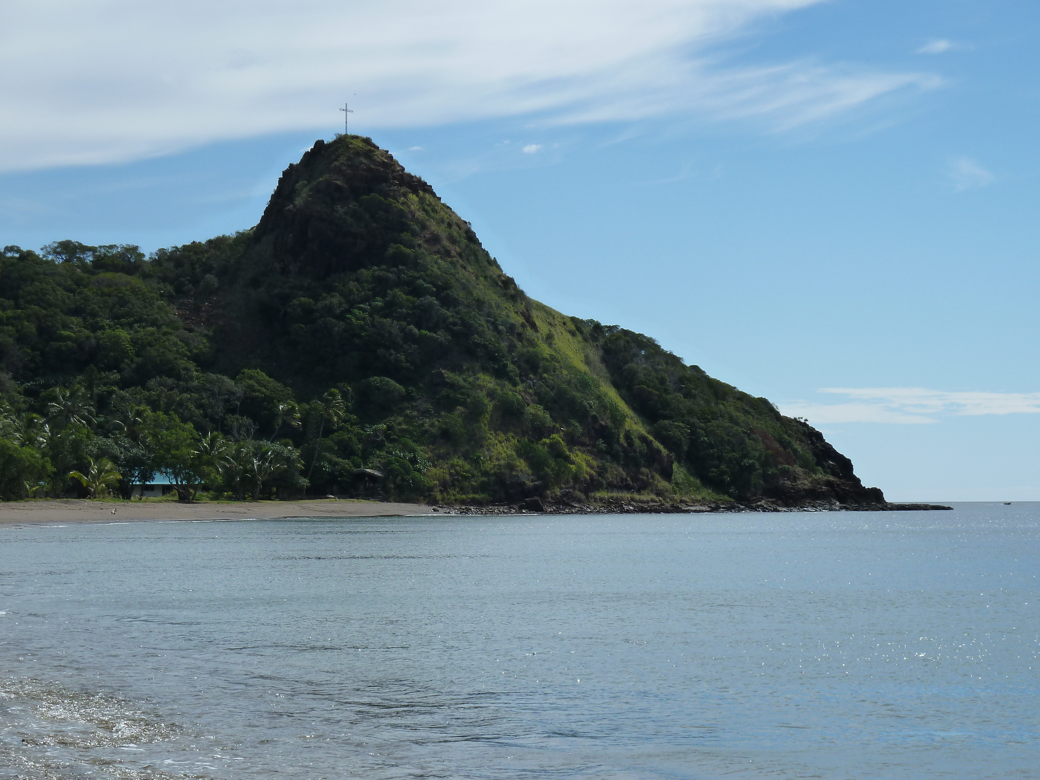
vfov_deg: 13.3
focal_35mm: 111
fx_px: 3335
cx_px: 520
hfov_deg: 17.7
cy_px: 390
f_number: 5.6
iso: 125
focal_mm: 18.2
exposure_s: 1/500
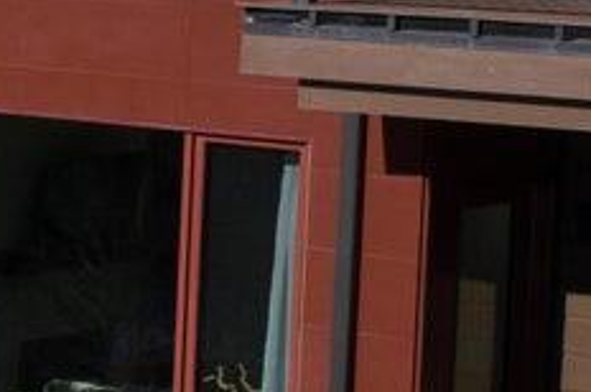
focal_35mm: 186
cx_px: -1213
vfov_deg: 7.4
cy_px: 117
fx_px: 3049
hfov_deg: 8.9
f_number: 5.6
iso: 100
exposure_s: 1/1000
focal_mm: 10.26
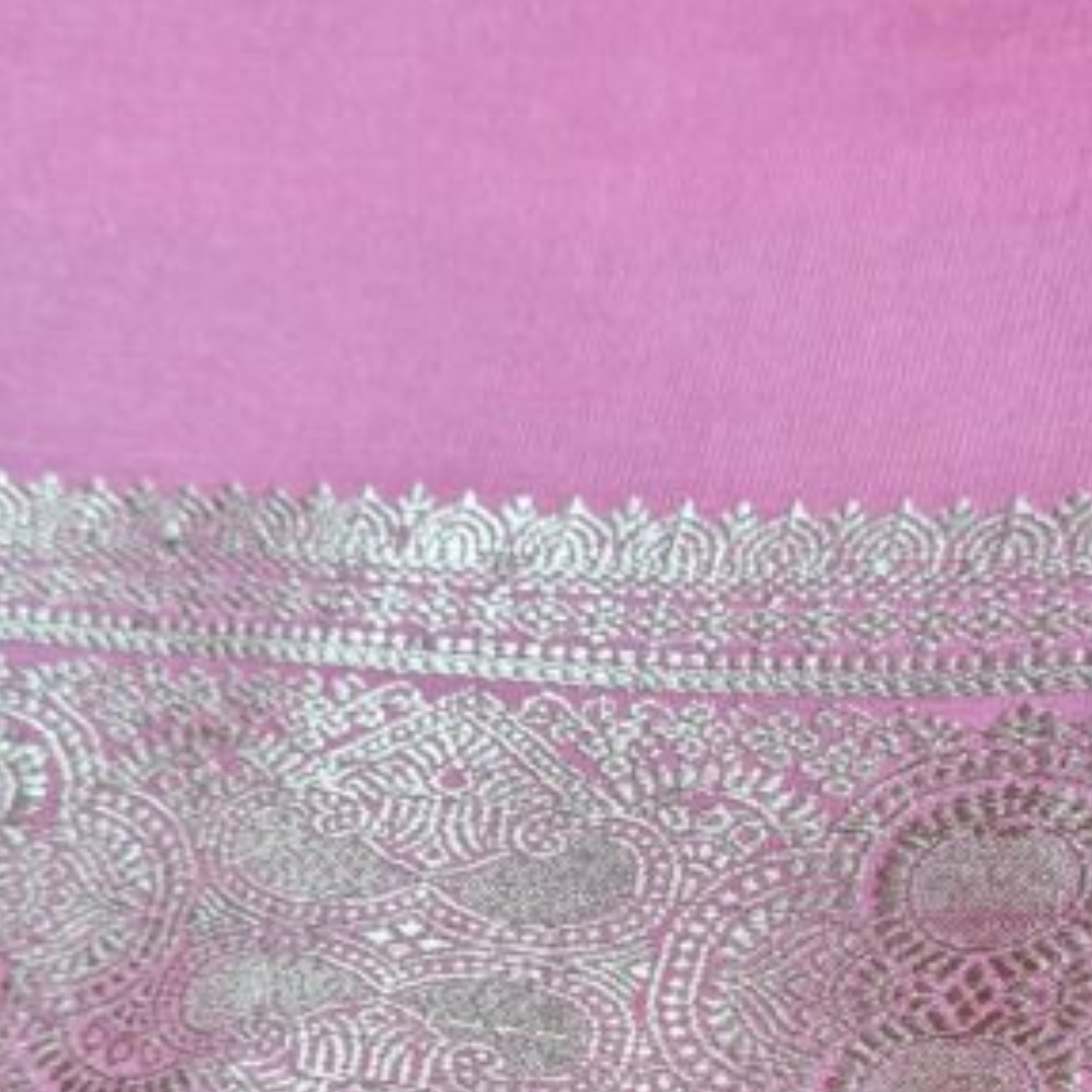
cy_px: 995
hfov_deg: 30.5
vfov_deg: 29.2
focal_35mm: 56
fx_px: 1999
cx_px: 658
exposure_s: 1/40
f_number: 1.8
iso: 200
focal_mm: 5.4
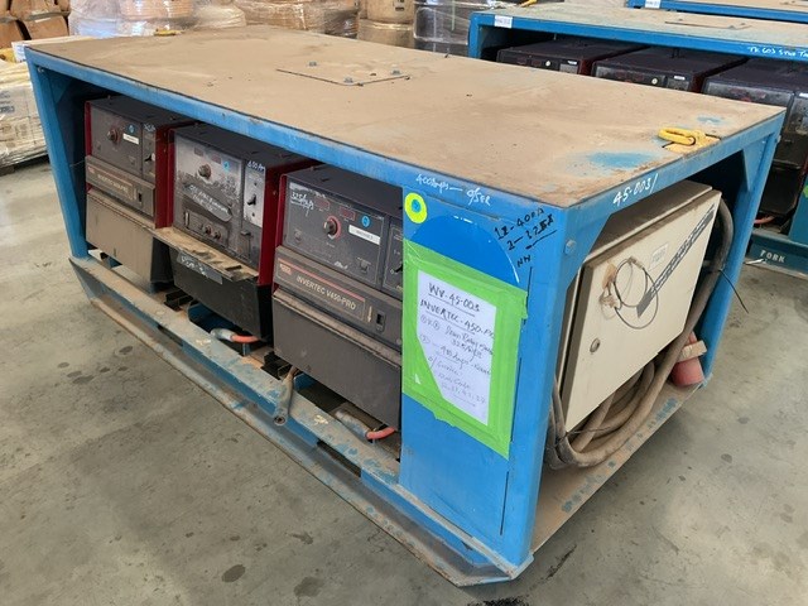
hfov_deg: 61.7
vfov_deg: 48.2
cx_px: 404
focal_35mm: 29
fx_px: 677
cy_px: 303
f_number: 1.8
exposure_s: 1/50
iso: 80
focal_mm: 3
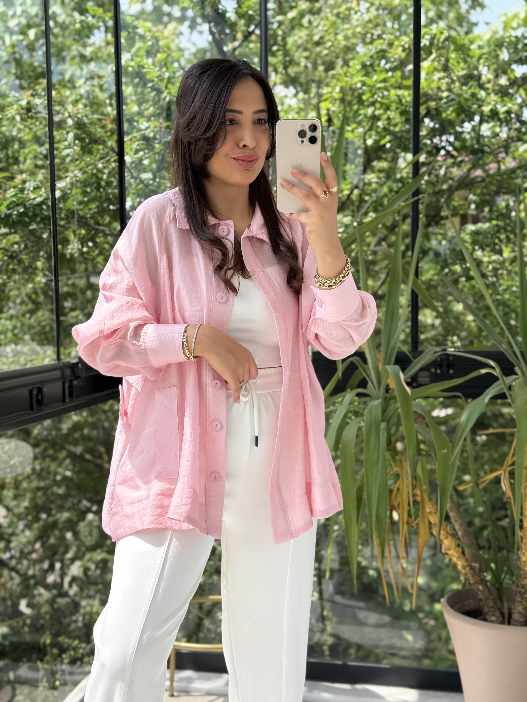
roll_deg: +0.8
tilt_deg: -20.8
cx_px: 264
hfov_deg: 30.3
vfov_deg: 39.7
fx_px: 974
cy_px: 351
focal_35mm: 48
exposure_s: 1/592
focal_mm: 6.76
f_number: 1.78
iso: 80
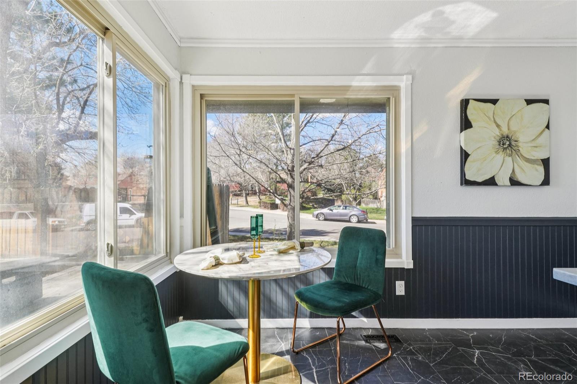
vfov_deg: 72.0
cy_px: 192
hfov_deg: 95.0
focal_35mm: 16
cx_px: 288
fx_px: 264
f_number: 8
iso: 100
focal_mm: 11
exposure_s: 1/45
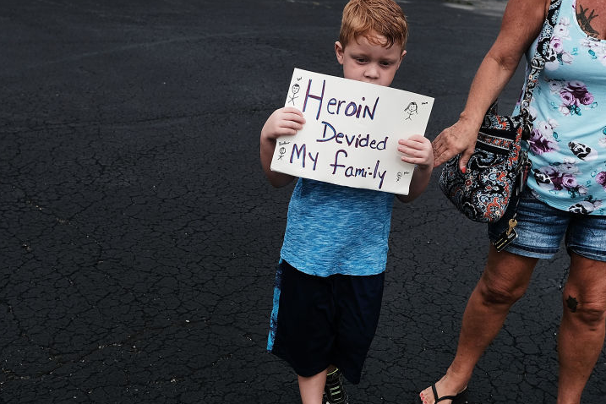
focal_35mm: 50
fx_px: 842
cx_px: 286
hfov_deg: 39.6
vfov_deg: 26.9
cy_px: 142
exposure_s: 1/1000
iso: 100
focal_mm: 23
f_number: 4
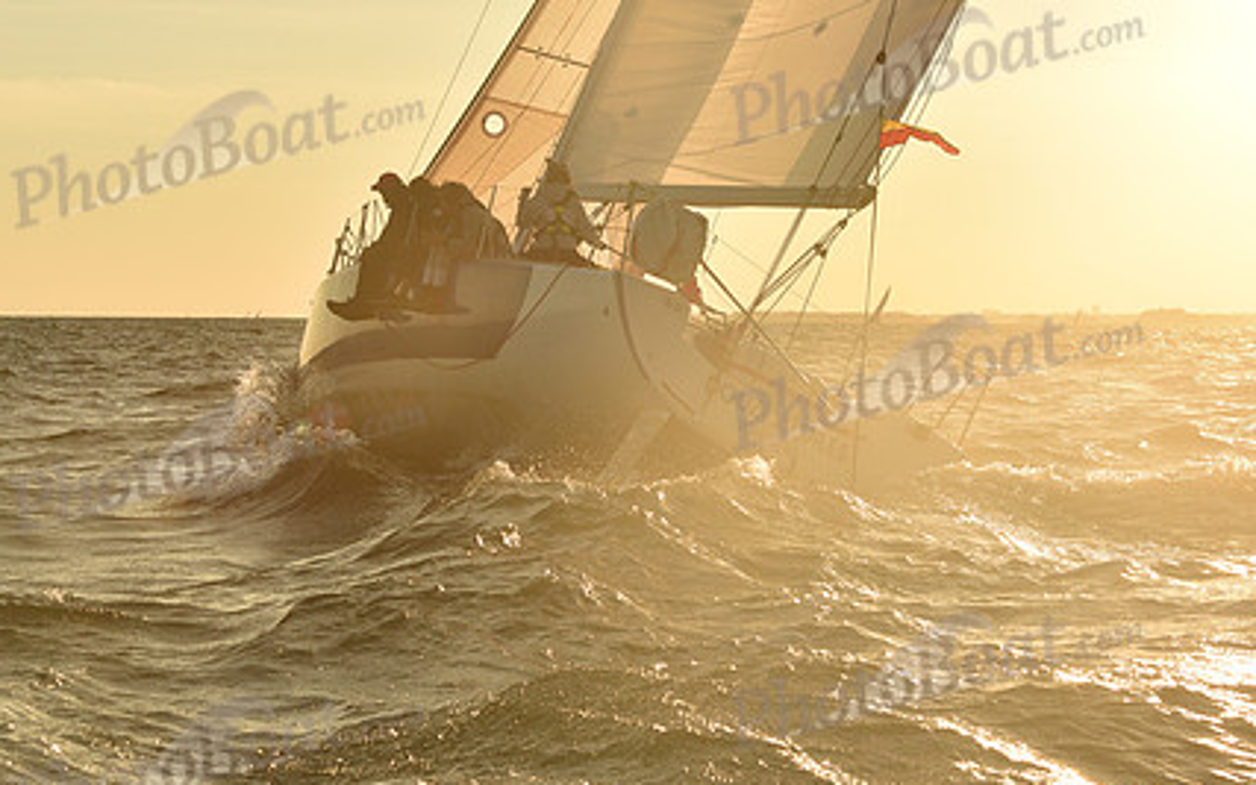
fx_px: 3321
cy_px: 263
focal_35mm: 97
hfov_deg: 21.4
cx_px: 579
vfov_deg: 13.5
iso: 250
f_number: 9
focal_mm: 70
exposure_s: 1/640
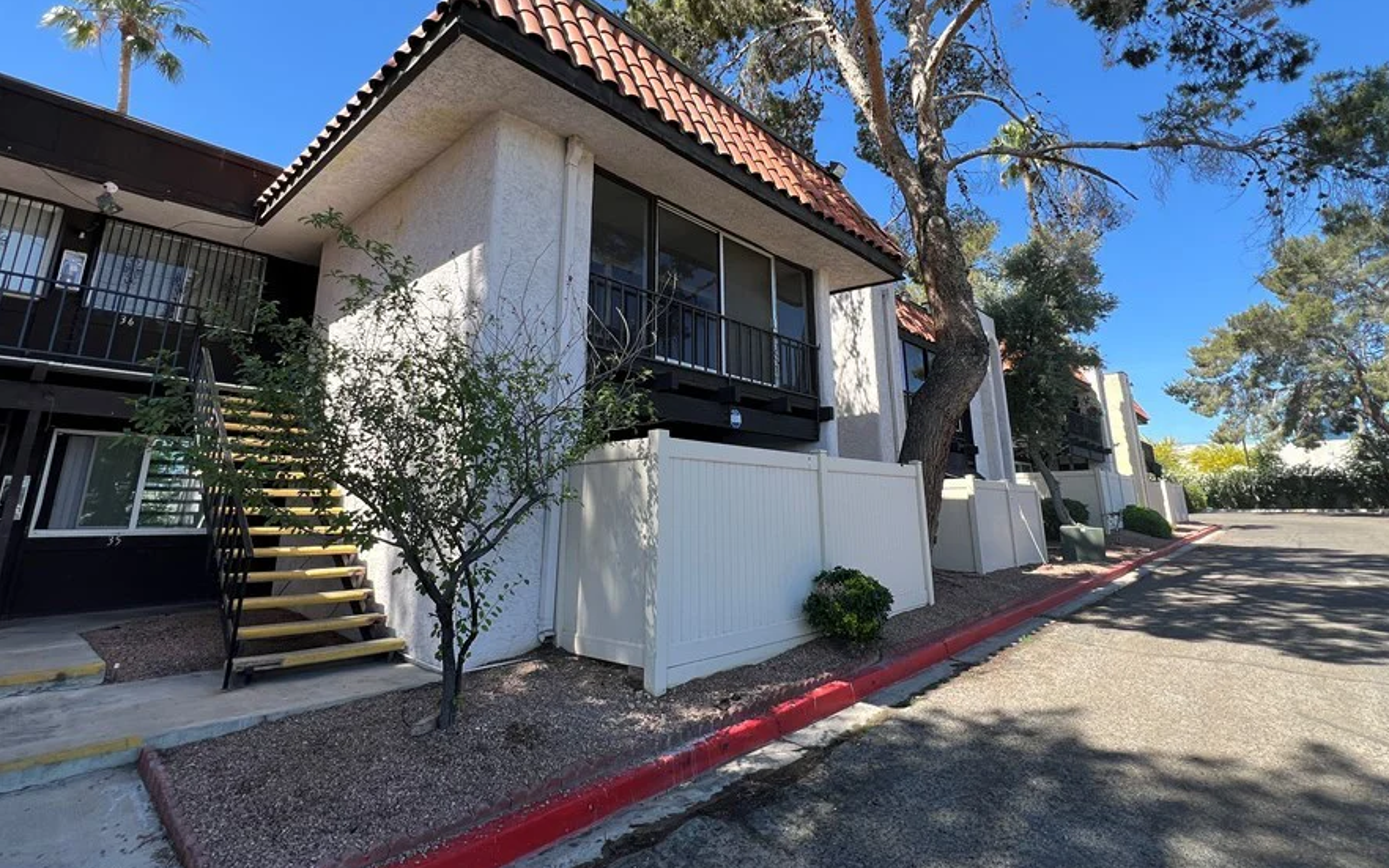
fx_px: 606
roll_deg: +0.8
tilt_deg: +14.3
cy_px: 348
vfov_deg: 70.5
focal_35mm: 16
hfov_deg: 97.8
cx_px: 704
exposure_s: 1/483
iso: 32
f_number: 1.8
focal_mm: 1.57
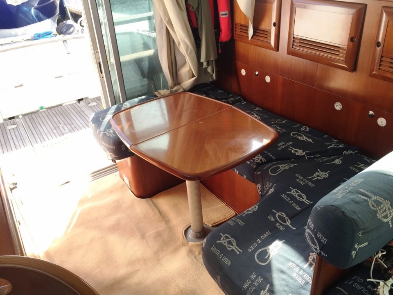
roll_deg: +3.9
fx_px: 329
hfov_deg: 61.7
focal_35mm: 29
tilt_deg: -31.4
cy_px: 148
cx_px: 196
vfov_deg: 48.2
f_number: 2.2
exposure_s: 1/153
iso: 32
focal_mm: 4.15
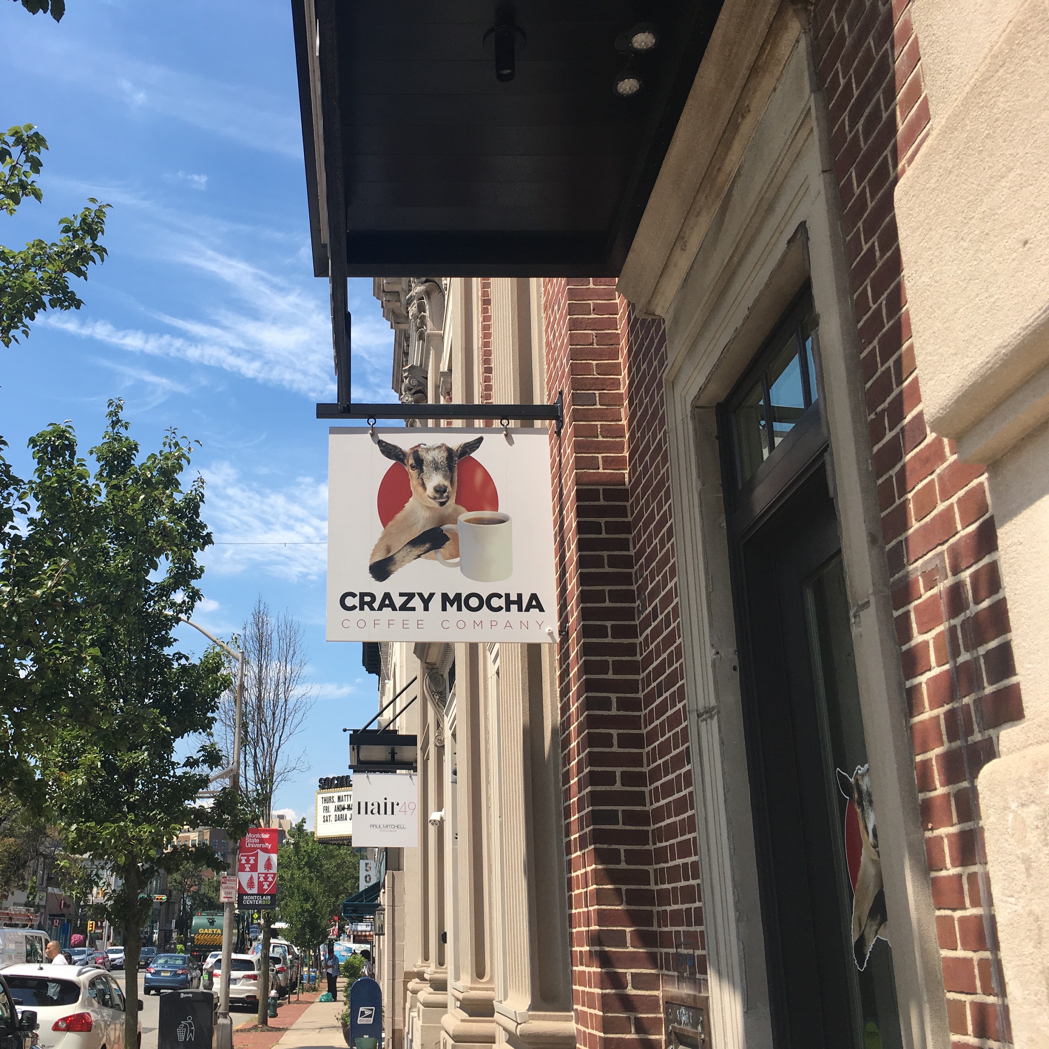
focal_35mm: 35
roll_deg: -0.4
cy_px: 525
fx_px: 1200
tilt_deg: +18.6
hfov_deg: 46.4
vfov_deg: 47.2
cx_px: 345
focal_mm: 4.15
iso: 25
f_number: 2.2
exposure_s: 1/1221
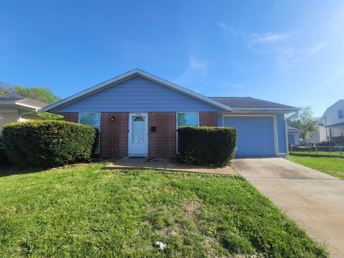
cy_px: 129
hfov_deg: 106.2
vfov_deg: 89.9
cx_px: 172
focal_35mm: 13
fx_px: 129
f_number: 2.2
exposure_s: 1/1148
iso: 64
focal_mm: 2.2
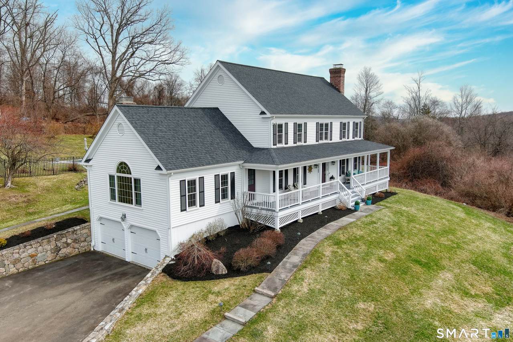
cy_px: 171
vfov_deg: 45.0
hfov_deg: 63.7
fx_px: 413
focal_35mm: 29
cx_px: 256
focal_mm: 10.6
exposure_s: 1/389
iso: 106
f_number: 2.8
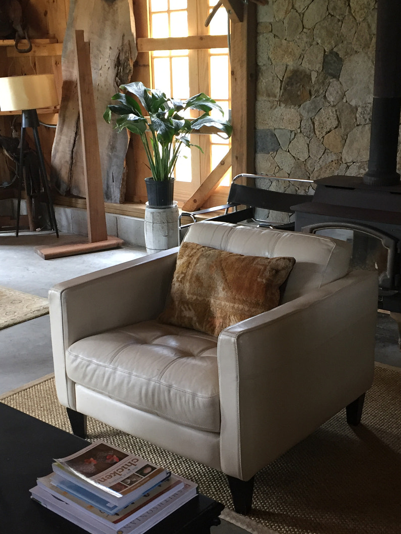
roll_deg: +0.7
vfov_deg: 42.9
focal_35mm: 44
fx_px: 680
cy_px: 286
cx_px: 202
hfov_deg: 32.9
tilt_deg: -16.8
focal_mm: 4.15
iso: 100
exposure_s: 1/30
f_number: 2.2
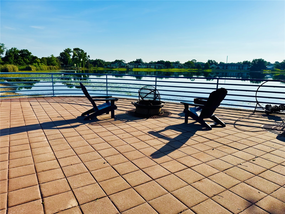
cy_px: 107
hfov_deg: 71.6
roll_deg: -0.9
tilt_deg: -11.9
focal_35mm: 24
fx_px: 198
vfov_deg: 56.8
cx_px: 142
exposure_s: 1/7092
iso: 80
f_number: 1.78
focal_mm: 6.76
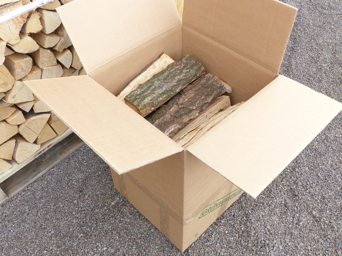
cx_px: 172
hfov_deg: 52.6
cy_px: 126
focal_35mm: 35
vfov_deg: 40.7
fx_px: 346
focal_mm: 6
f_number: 4
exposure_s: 1/125
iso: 100
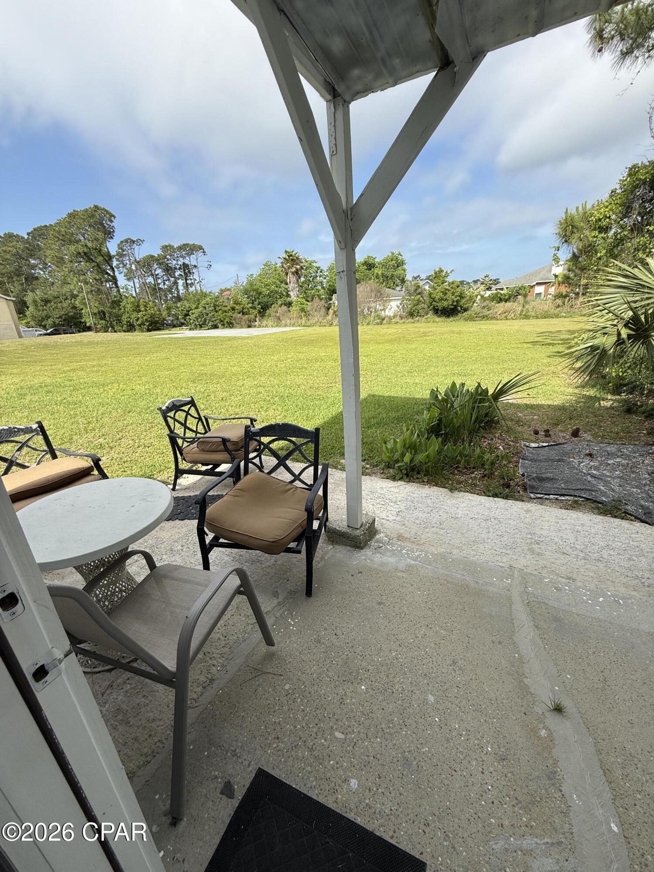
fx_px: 353
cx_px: 327
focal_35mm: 14
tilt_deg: -19.0
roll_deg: +0.6
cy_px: 436
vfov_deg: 102.1
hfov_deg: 85.7
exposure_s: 1/1285
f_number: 2.2
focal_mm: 2.22
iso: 50
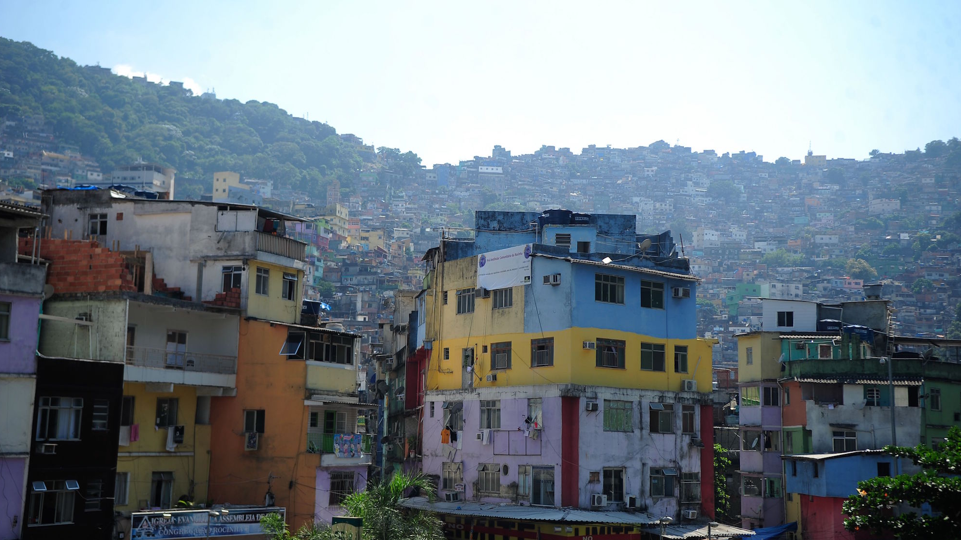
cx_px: 482
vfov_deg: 20.7
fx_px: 1478
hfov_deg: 36.0
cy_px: 252
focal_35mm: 58
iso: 100
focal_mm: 55
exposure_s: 1/800
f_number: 4.5
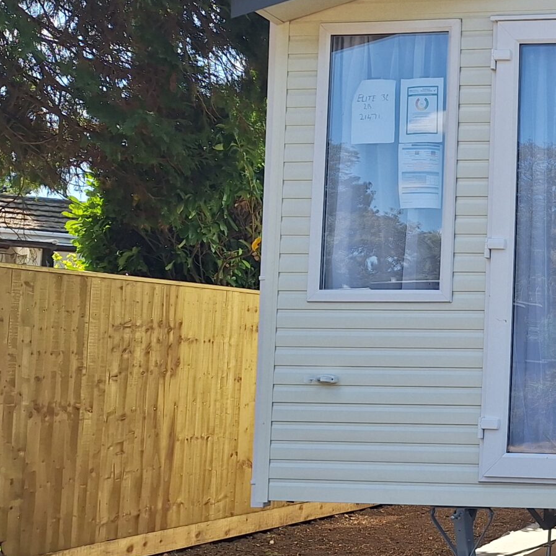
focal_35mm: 58
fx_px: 1054
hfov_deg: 25.8
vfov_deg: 29.5
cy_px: 265
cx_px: 702
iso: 40
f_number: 1.8
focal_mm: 5.54
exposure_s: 1/1479
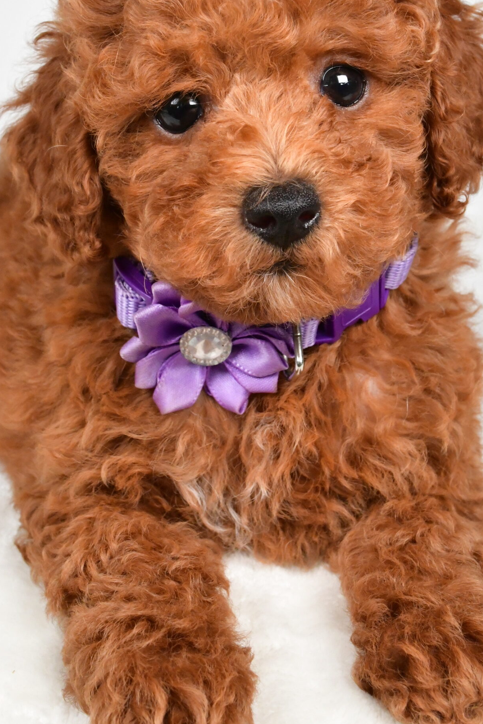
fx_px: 1187
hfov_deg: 23.0
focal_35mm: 59
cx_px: 204
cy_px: 281
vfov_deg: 33.8
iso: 6400
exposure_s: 1/800
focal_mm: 28
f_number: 13
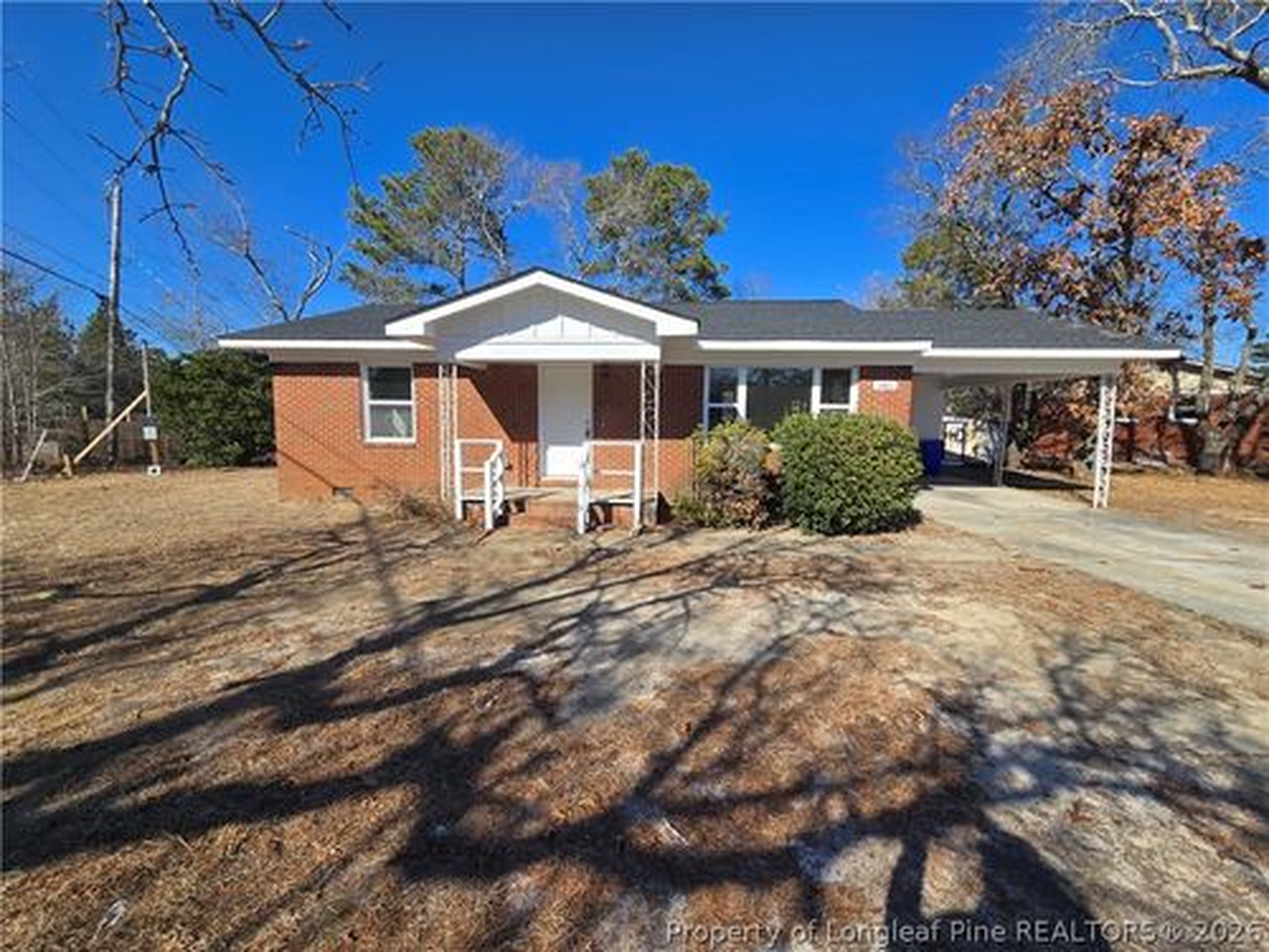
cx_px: 634
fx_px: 477
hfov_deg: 106.2
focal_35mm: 13
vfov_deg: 89.9
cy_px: 476
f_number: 2.2
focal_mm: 2.2
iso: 50
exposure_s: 1/1946
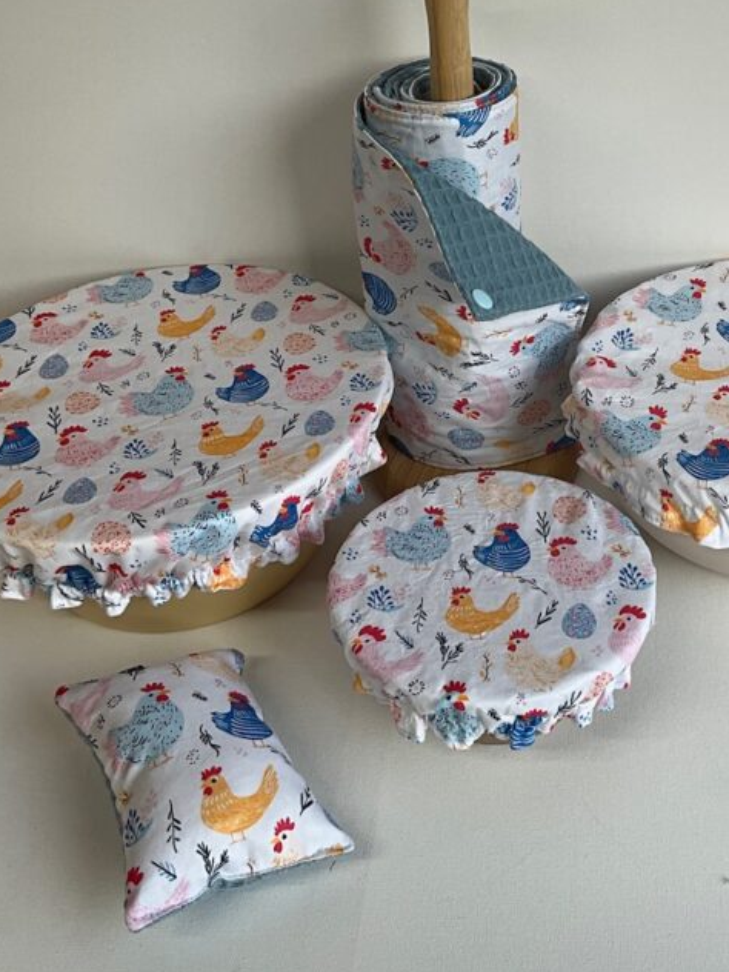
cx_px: 484
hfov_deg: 30.7
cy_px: 326
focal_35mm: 47
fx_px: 1320
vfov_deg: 40.0
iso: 16
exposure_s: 1/109
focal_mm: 3
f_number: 1.8
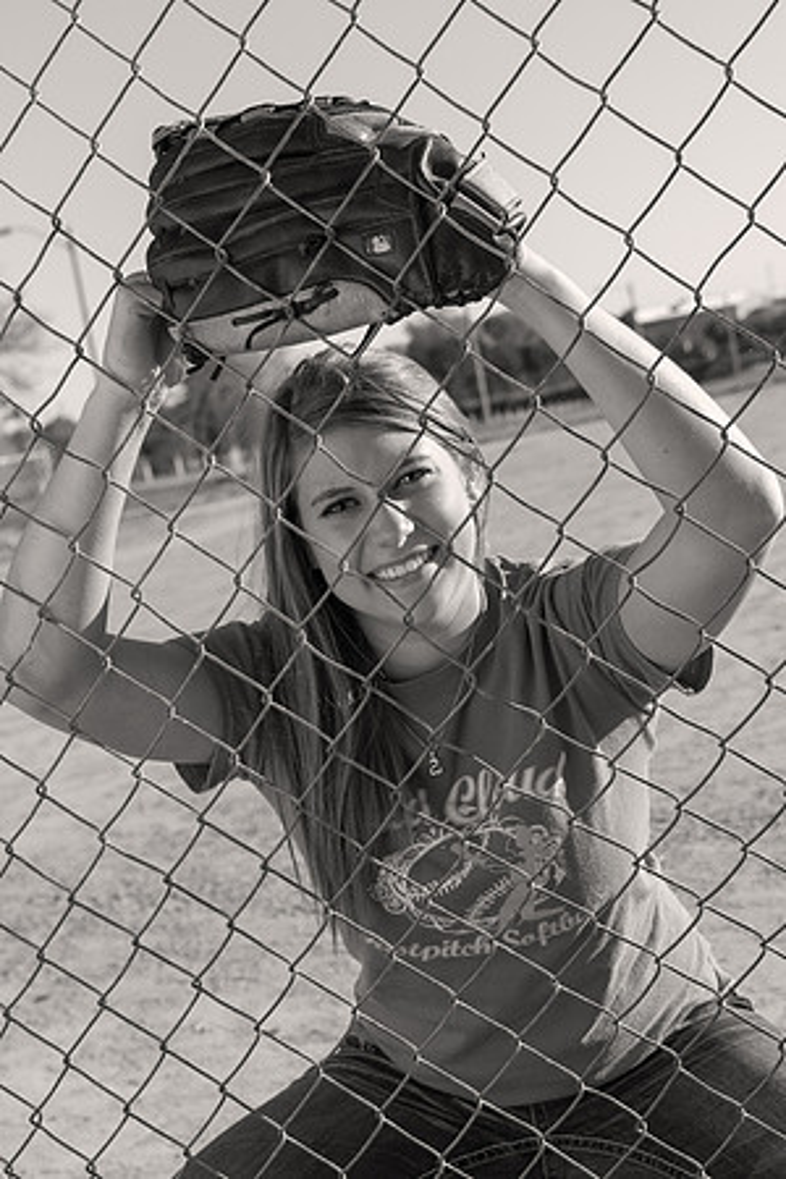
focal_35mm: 40
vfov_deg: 48.5
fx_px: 1310
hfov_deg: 33.4
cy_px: 590
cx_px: 393
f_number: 5.6
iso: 100
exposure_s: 1/320
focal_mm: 40
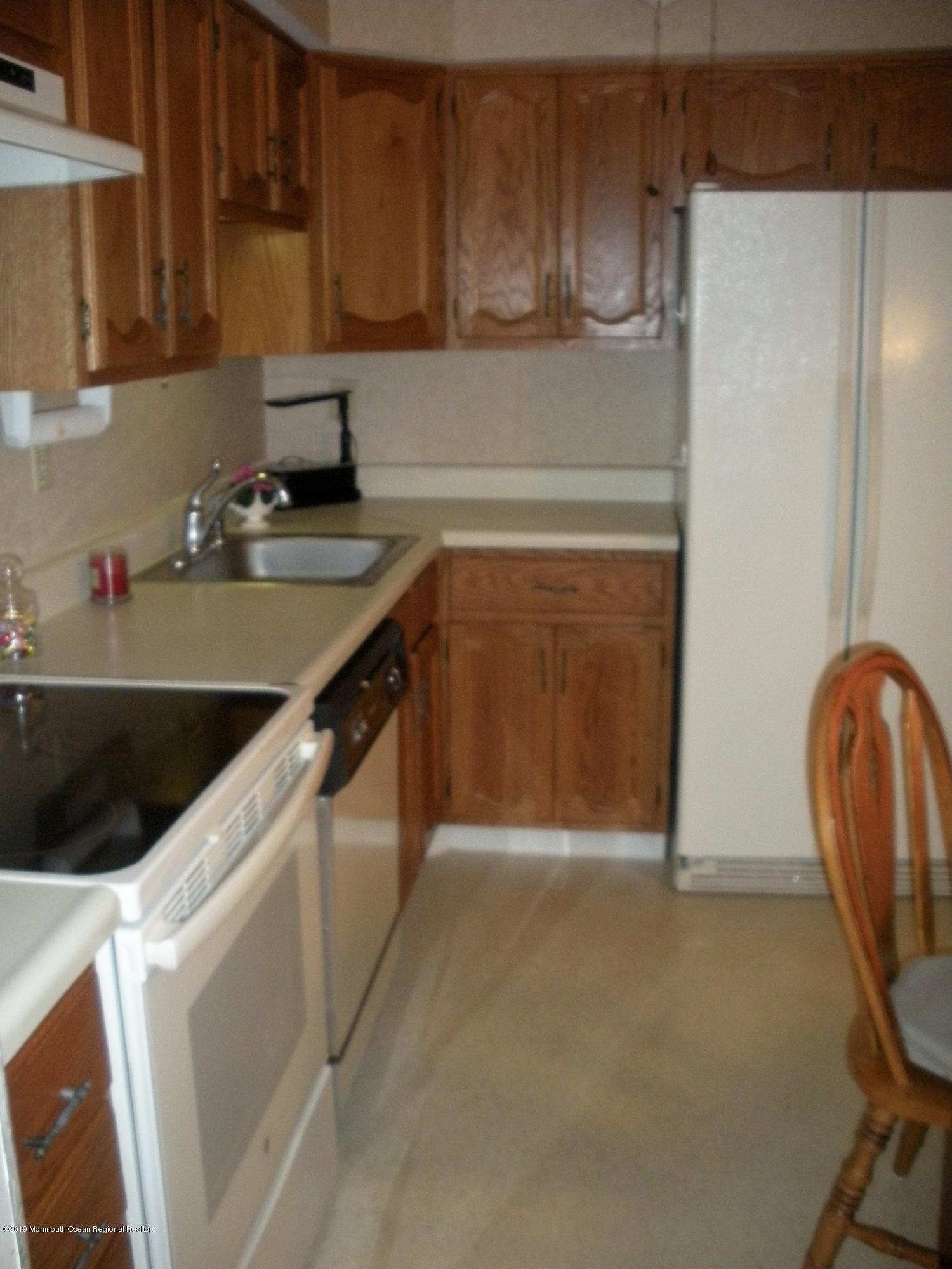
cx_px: 476
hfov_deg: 40.7
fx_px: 1283
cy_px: 634
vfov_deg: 52.6
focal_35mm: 35
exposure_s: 1/60
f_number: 3.5
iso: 400
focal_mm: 6.3
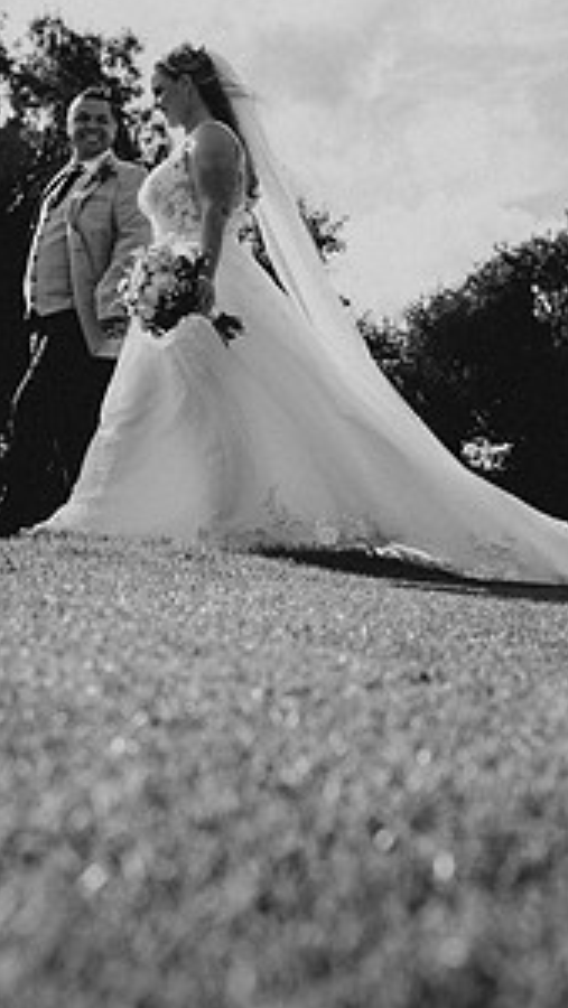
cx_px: 302
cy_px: 433
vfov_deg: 46.3
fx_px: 1177
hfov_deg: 27.1
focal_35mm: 44
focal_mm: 28
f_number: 4.5
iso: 320
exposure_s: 1/1000
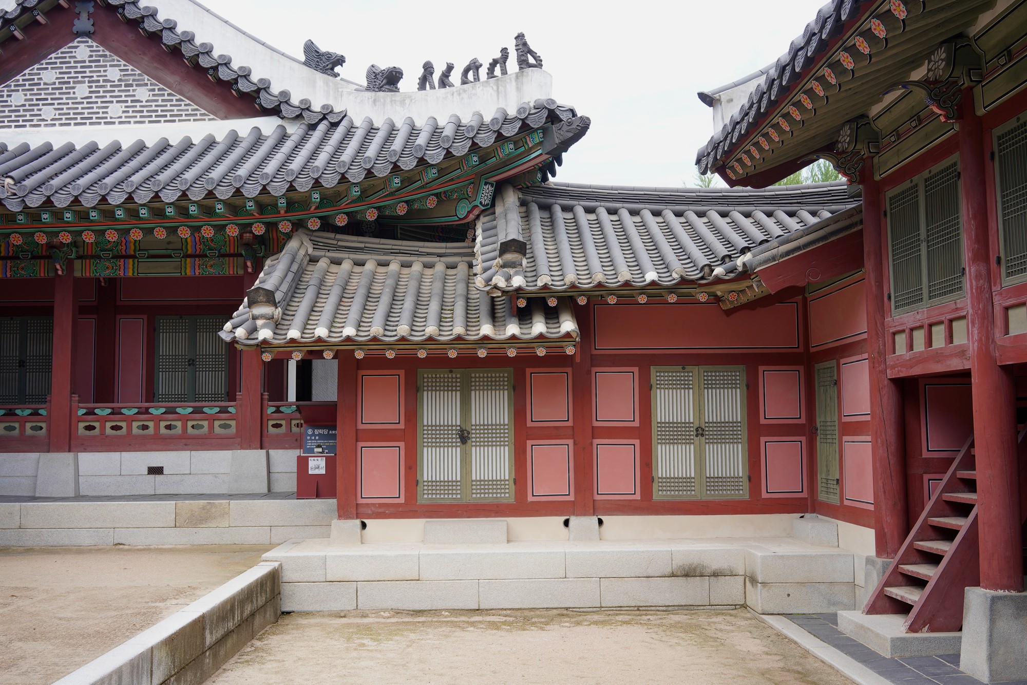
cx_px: 514
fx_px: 999
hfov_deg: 54.4
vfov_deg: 37.9
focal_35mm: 35
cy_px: 342
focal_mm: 35
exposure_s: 1/125
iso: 200
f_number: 8
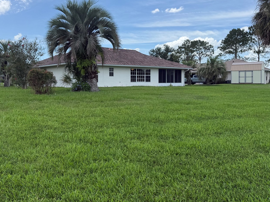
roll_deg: -1.1
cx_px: 115
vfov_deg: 45.3
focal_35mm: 31
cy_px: 85
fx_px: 242
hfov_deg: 58.1
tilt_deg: -1.6
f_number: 1.78
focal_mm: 6.76
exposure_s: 1/3425
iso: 80
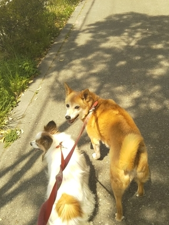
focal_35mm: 35
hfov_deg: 40.6
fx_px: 228
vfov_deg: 52.7
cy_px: 116
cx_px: 97
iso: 40
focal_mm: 4
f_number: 2.2
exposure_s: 1/371
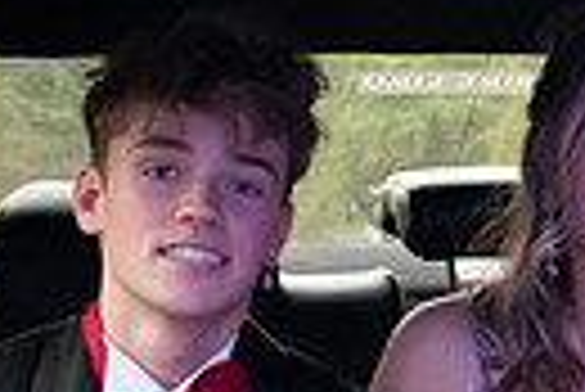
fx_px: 2619
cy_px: 439
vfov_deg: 8.5
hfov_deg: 11.3
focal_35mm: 161
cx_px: 1242
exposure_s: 1/320
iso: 3200
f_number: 2.8
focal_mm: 24
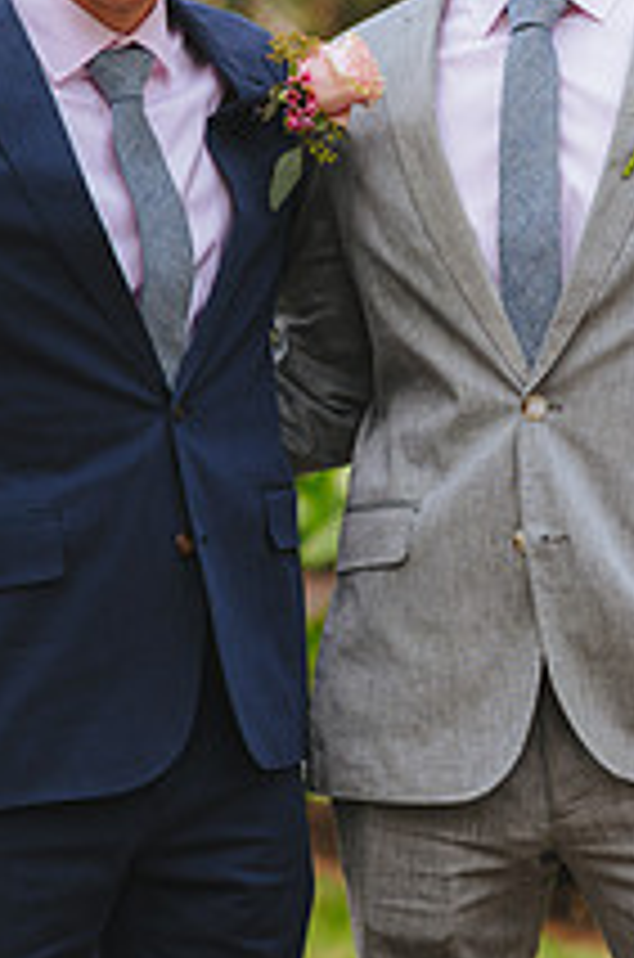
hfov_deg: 7.6
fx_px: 4778
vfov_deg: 11.4
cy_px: 360
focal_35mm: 180
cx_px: 339
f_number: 2.2
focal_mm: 85
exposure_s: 1/2000
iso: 200
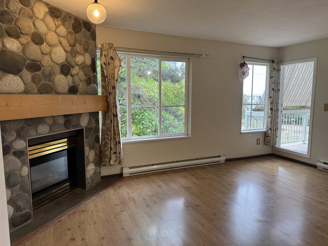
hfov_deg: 71.6
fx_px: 227
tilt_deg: -6.4
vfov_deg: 56.8
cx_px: 164
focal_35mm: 24
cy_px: 123
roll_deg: -0.1
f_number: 1.78
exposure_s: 1/120
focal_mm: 6.76
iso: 160
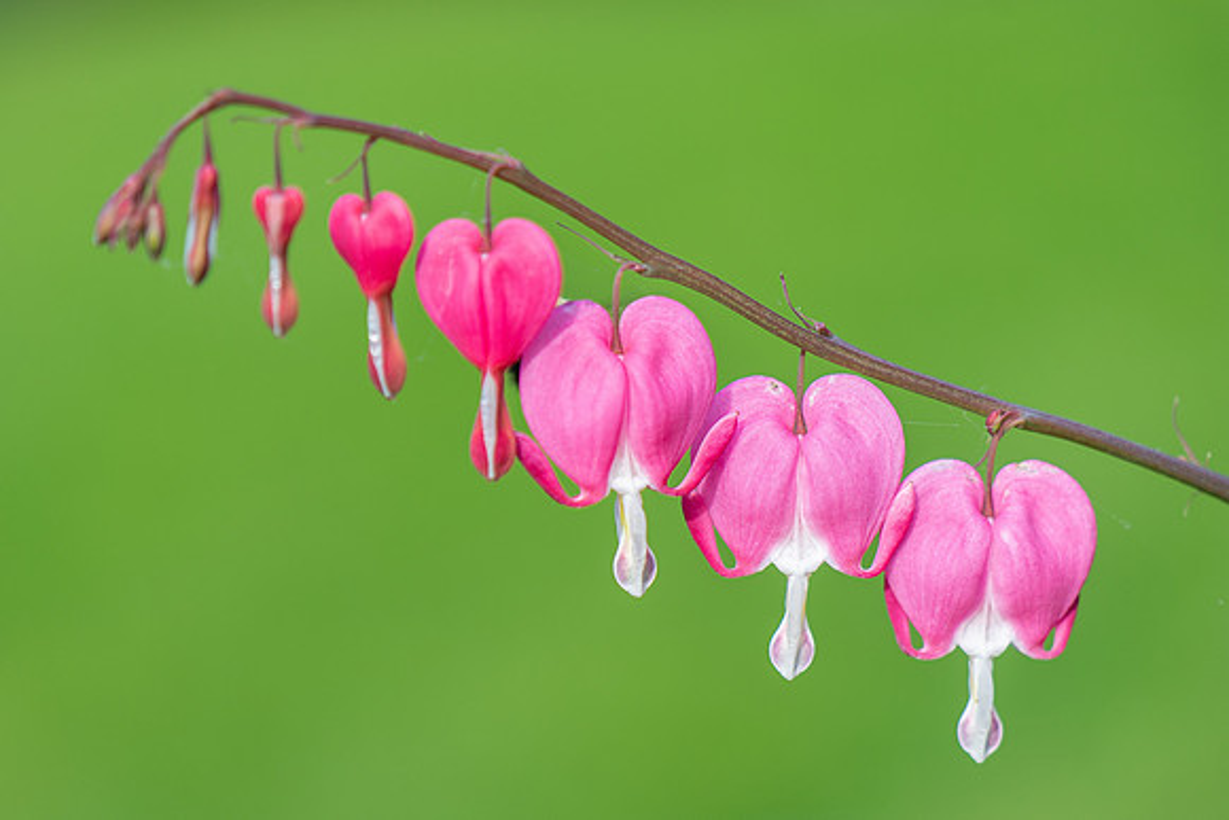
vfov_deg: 10.1
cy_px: 423
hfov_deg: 15.1
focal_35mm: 136
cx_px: 575
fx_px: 4631
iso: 100
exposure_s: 1/160
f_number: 3.8
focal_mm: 85
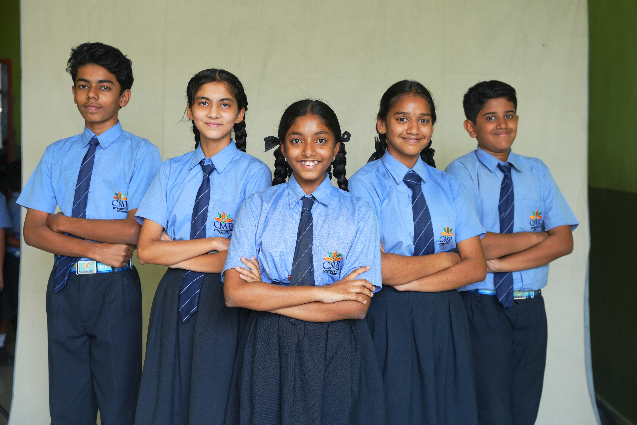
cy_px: 211
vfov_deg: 23.5
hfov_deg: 34.6
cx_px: 313
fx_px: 1021
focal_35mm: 58
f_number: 4
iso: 1000
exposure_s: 1/200
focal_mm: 56.7
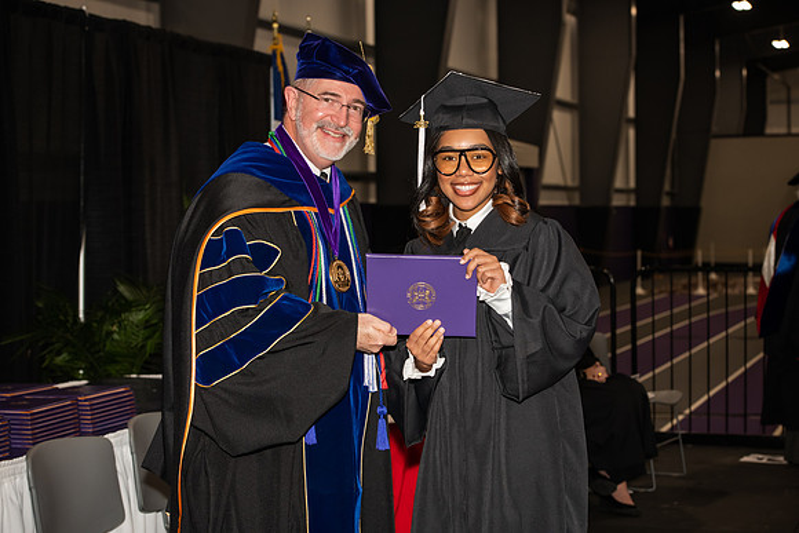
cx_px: 400
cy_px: 266
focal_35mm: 70
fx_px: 1554
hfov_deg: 28.8
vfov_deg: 19.5
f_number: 5.6
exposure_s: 1/200
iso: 1000
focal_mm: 70
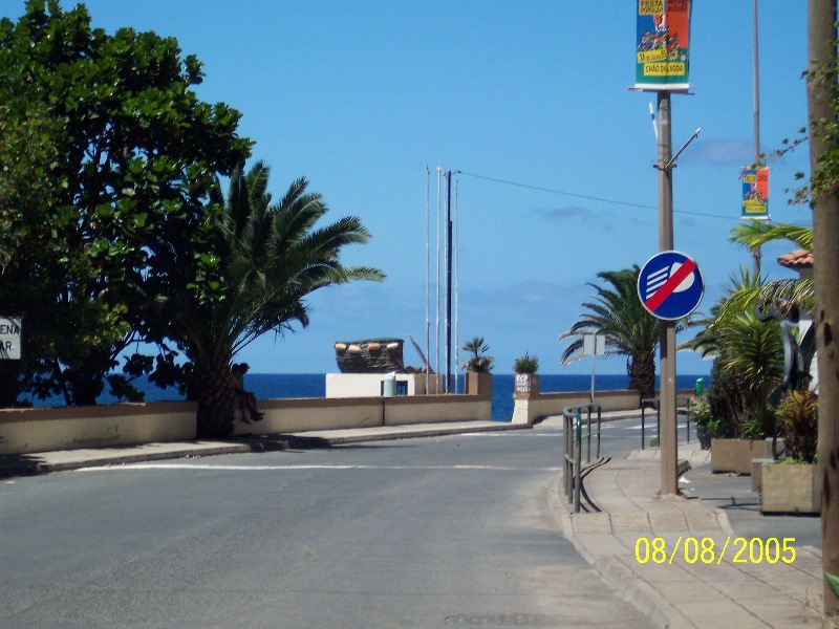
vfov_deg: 13.0
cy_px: 314
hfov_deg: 17.3
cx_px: 420
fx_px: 2763
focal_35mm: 114
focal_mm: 24
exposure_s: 1/700
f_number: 4.8
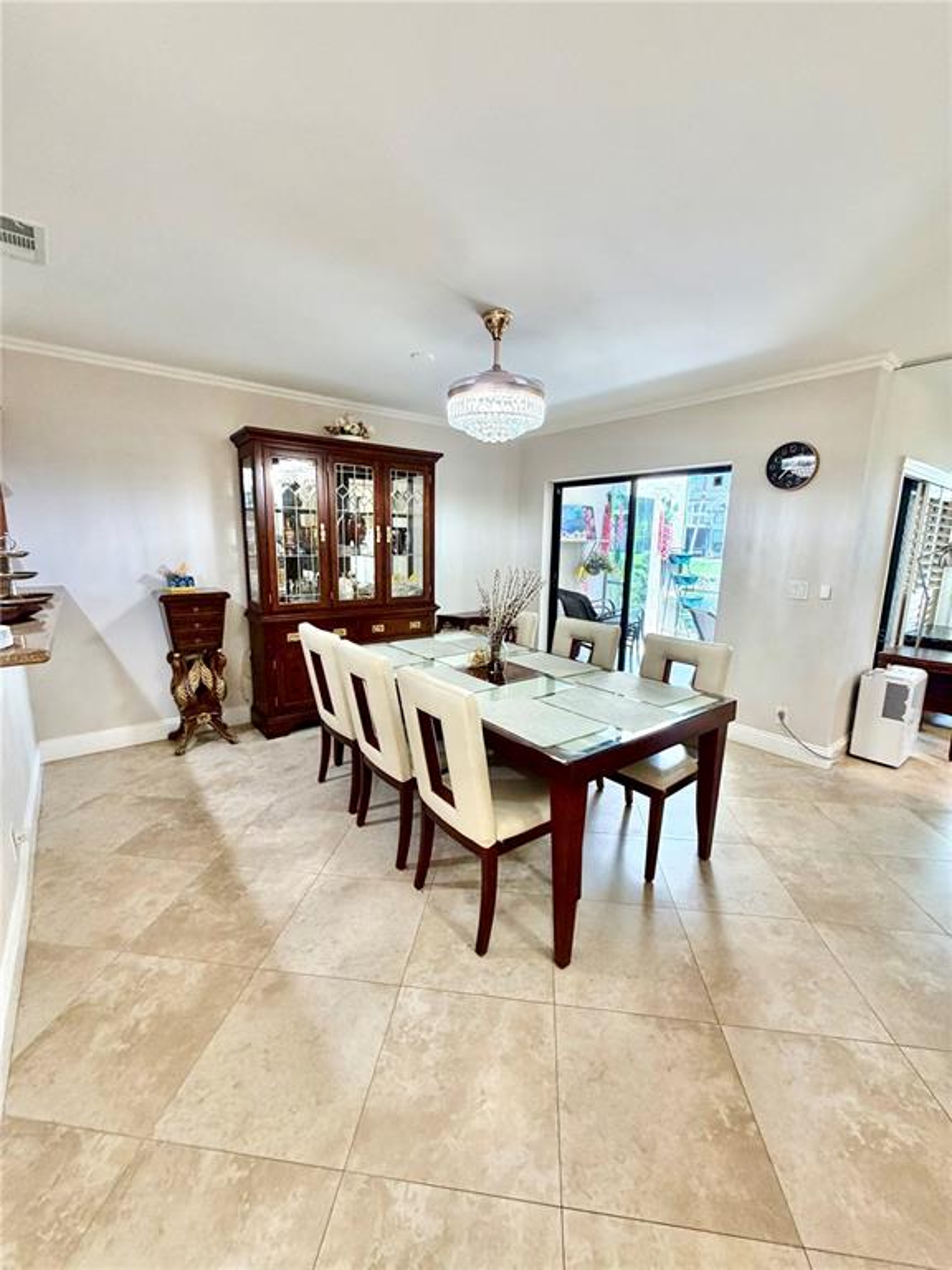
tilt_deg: -10.7
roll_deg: -0.8
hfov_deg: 85.7
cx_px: 476
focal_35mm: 14
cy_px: 635
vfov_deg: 102.1
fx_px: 513
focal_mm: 2.22
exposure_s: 1/120
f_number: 2.2
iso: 250
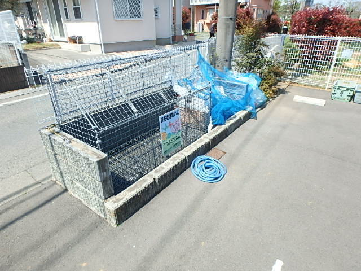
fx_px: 219
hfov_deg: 79.0
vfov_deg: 63.4
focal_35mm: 21
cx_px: 180
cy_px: 136
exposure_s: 1/640
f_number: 3.5
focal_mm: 3.7
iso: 125
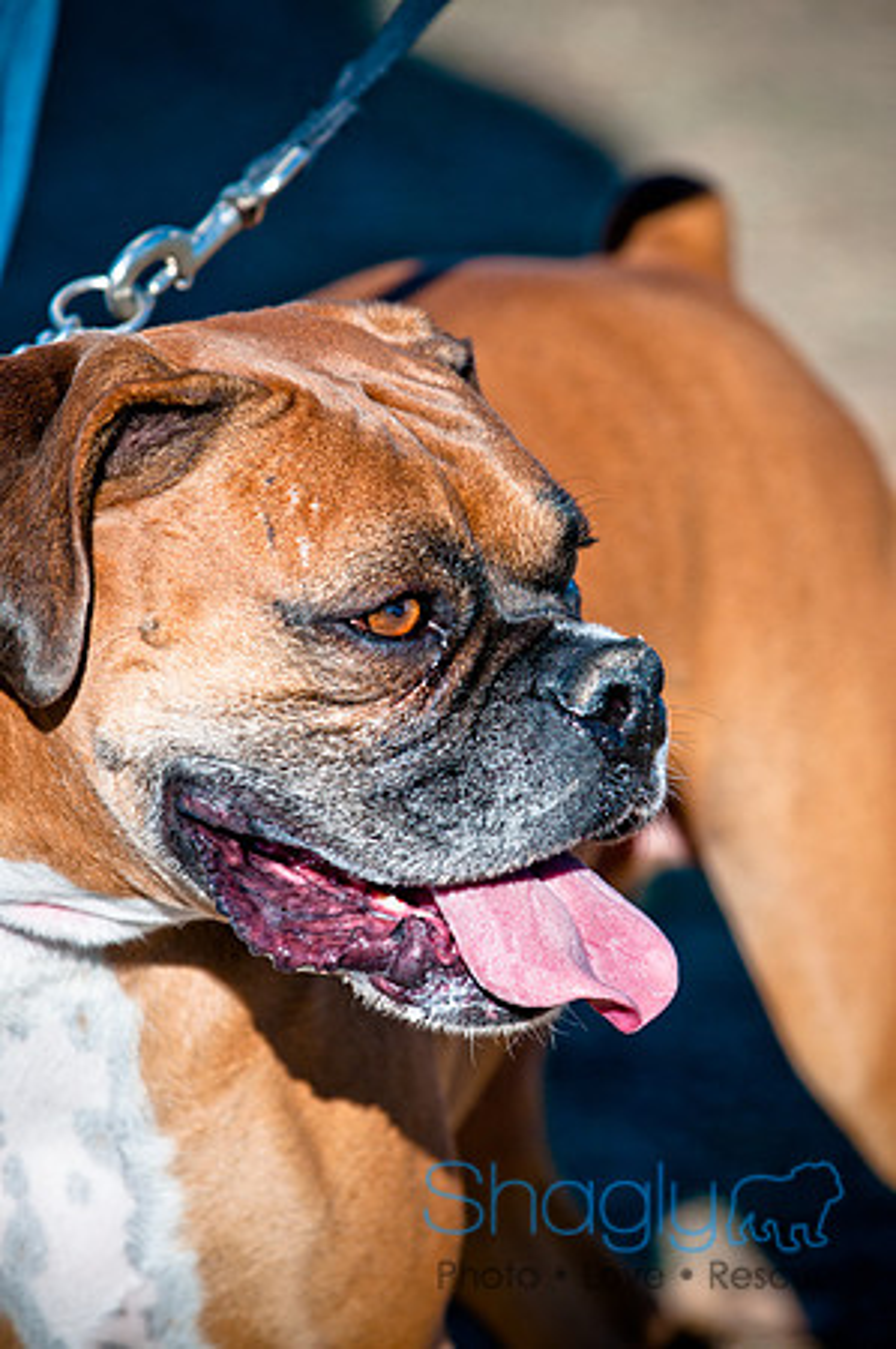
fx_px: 10383
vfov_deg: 7.4
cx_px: 448
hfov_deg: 4.9
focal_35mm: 278
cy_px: 674
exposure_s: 1/1000
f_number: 5
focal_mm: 185
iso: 200
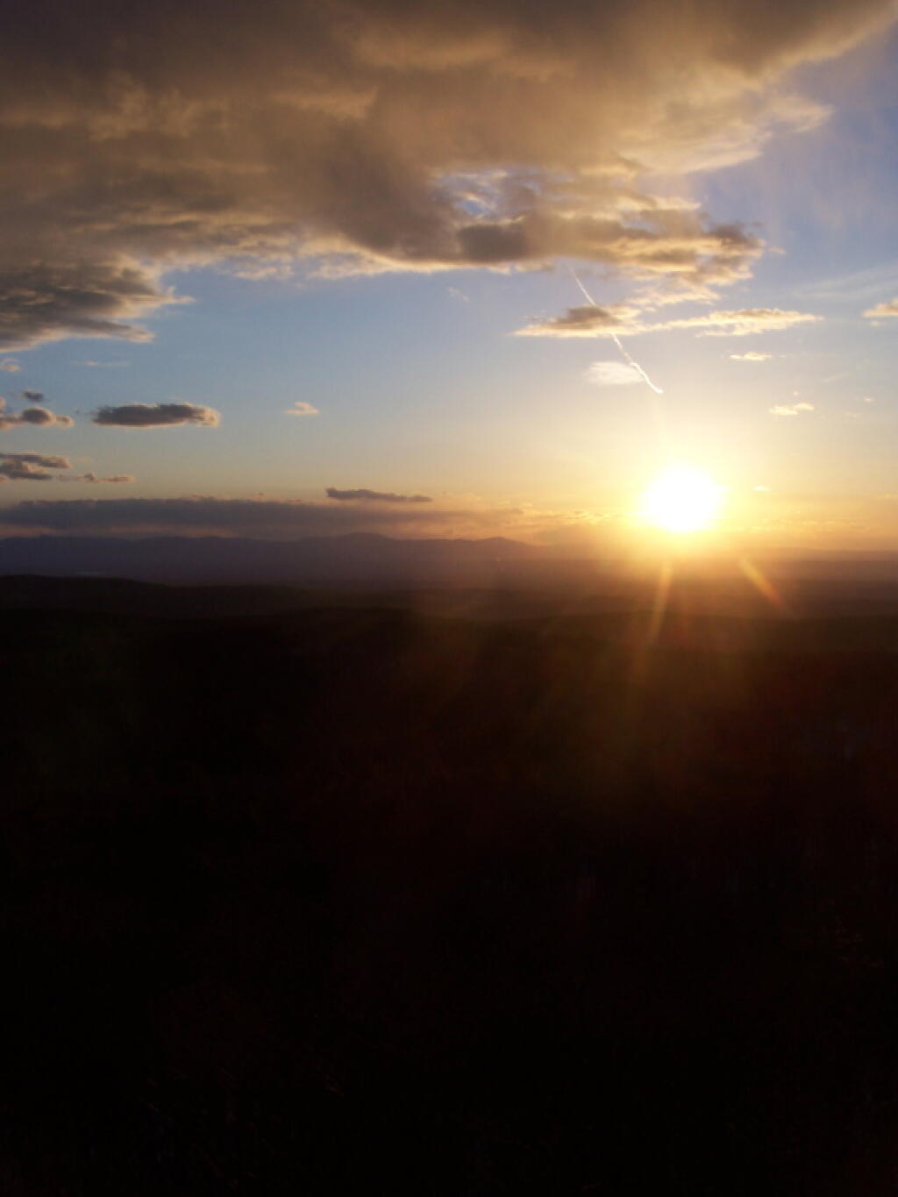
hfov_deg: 37.7
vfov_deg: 49.0
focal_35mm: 38
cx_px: 449
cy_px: 598
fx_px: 1314
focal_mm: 6.3
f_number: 4
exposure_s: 1/800
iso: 80
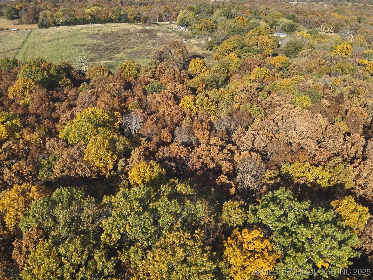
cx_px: 186
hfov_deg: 71.6
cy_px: 140
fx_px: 259
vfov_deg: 56.8
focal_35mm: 24
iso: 100
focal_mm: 4.4
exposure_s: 1/640
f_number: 2.8
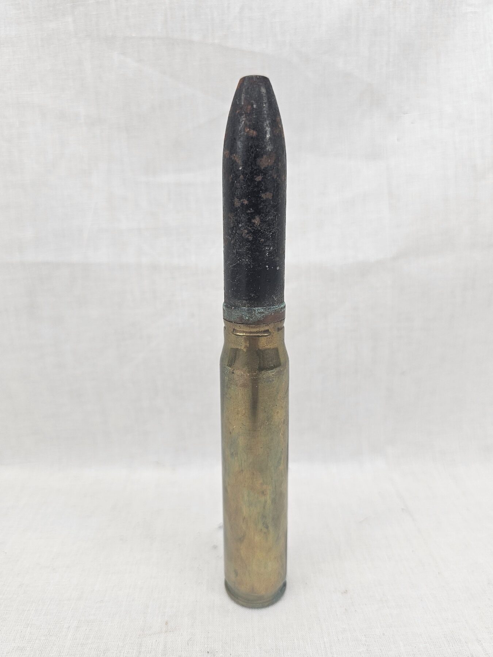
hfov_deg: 58.9
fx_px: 437
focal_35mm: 23
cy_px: 328
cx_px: 246
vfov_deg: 73.9
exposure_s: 1/100
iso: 50
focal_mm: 6.3
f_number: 1.7
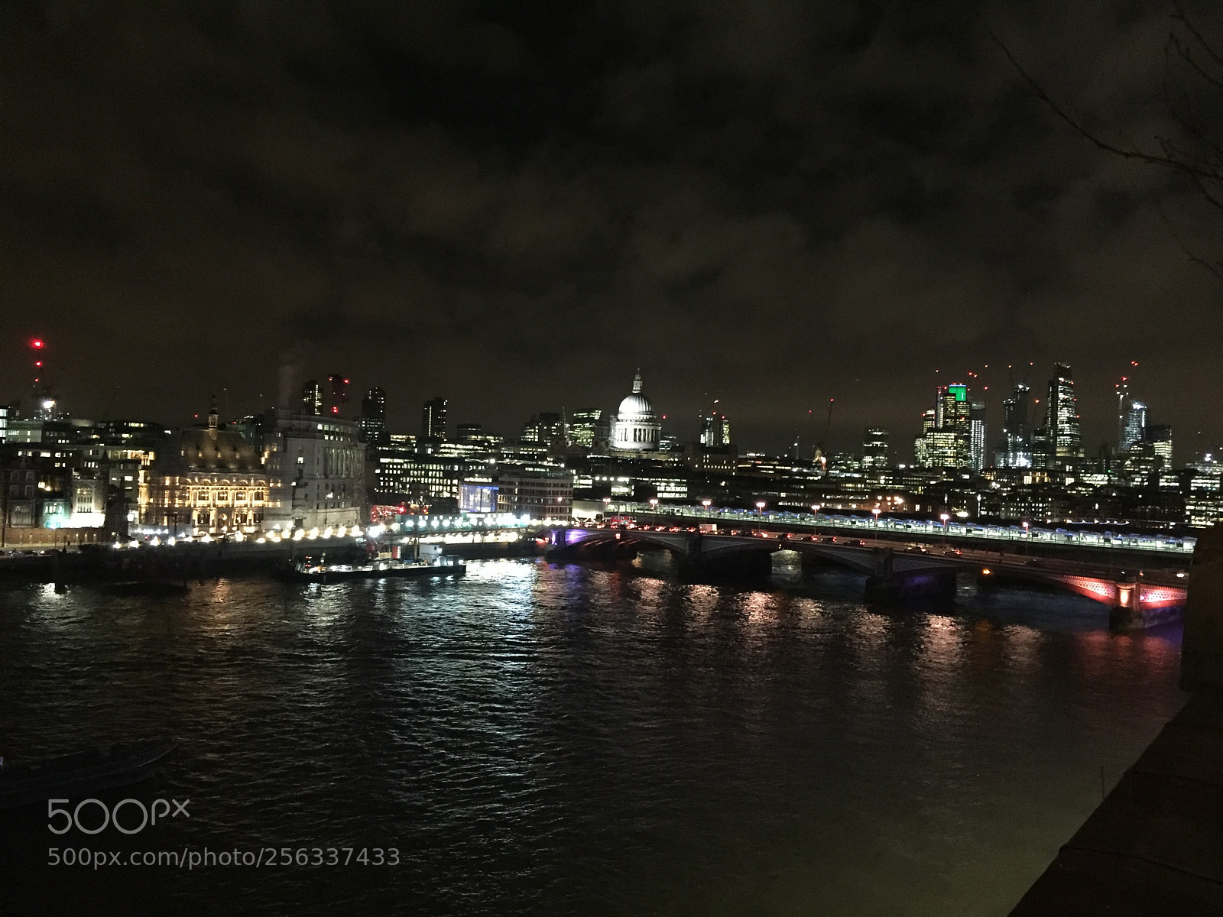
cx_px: 612
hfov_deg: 61.7
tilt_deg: +1.3
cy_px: 458
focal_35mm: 29
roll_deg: -3.0
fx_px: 1025
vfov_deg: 48.2
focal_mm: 4.15
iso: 640
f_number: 2.2
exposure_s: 1/17
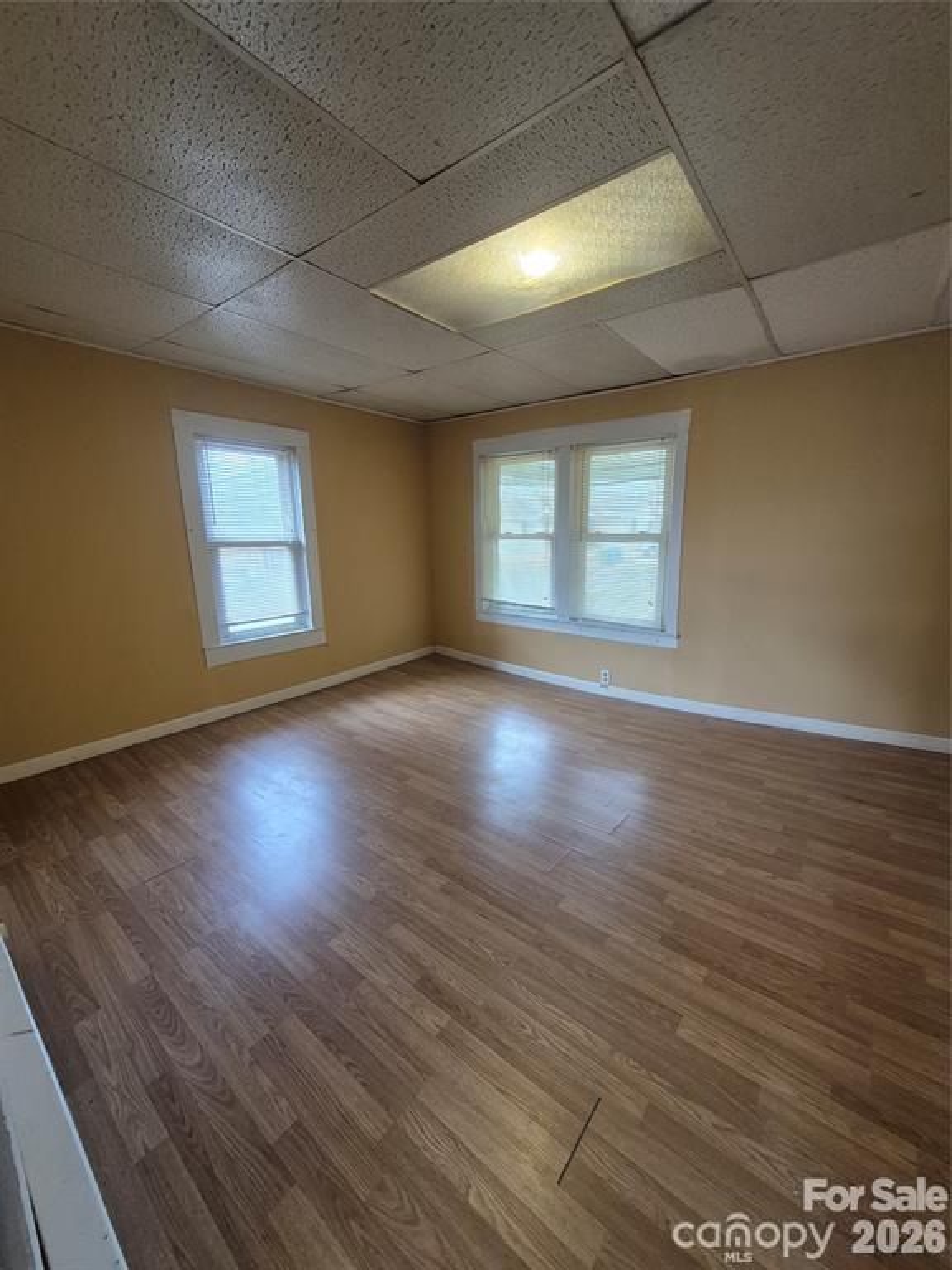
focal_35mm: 13
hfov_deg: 89.9
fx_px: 477
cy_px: 635
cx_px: 476
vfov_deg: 106.2
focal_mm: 1.74
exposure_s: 1/60
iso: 320
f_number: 2.2
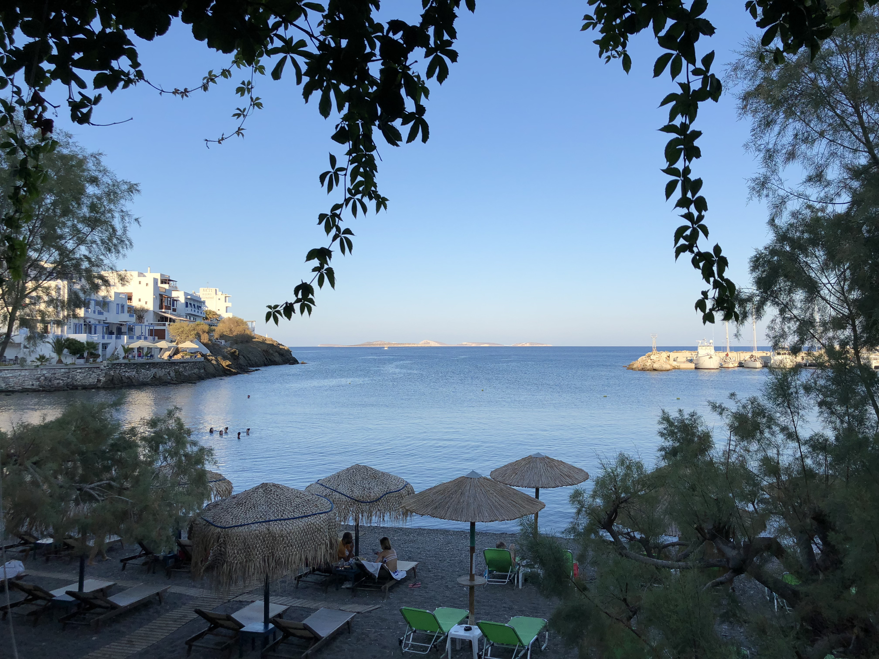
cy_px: 330
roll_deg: +0.8
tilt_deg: +1.9
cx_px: 440
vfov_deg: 49.7
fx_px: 711
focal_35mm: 28
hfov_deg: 63.4
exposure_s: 1/1453
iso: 20
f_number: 1.8
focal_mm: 4
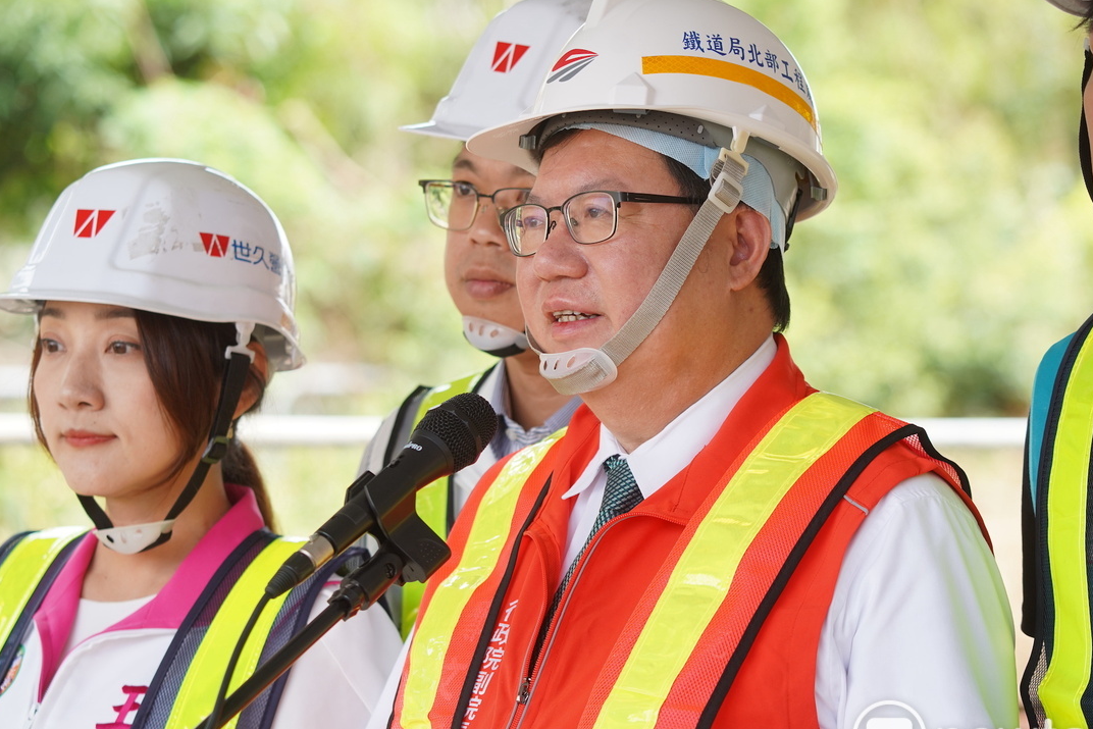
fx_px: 4281
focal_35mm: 141
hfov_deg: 14.5
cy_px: 377
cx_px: 534
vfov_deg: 9.7
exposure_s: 1/160
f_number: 5
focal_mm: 126
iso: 250
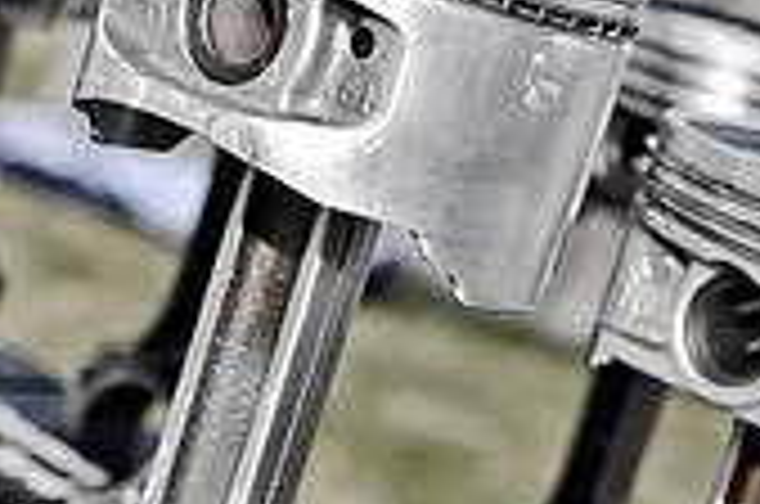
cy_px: 450
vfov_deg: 8.3
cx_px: 364
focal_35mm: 165
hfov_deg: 12.5
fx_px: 3477
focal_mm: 32
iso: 200
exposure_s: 1/60
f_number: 4.2
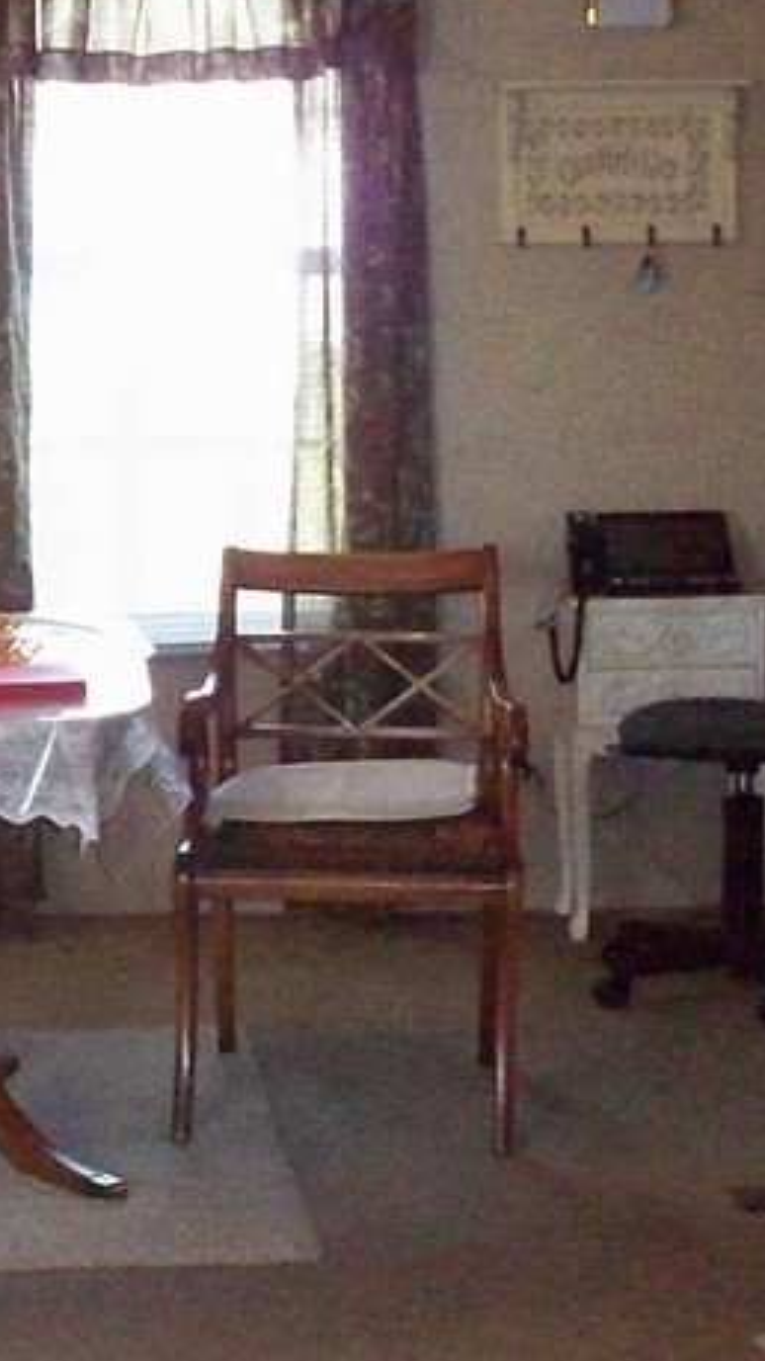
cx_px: -252
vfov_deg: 23.7
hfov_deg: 13.0
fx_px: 3247
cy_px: 673
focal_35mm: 90
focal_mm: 6.2
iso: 800
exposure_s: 1/128
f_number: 2.8
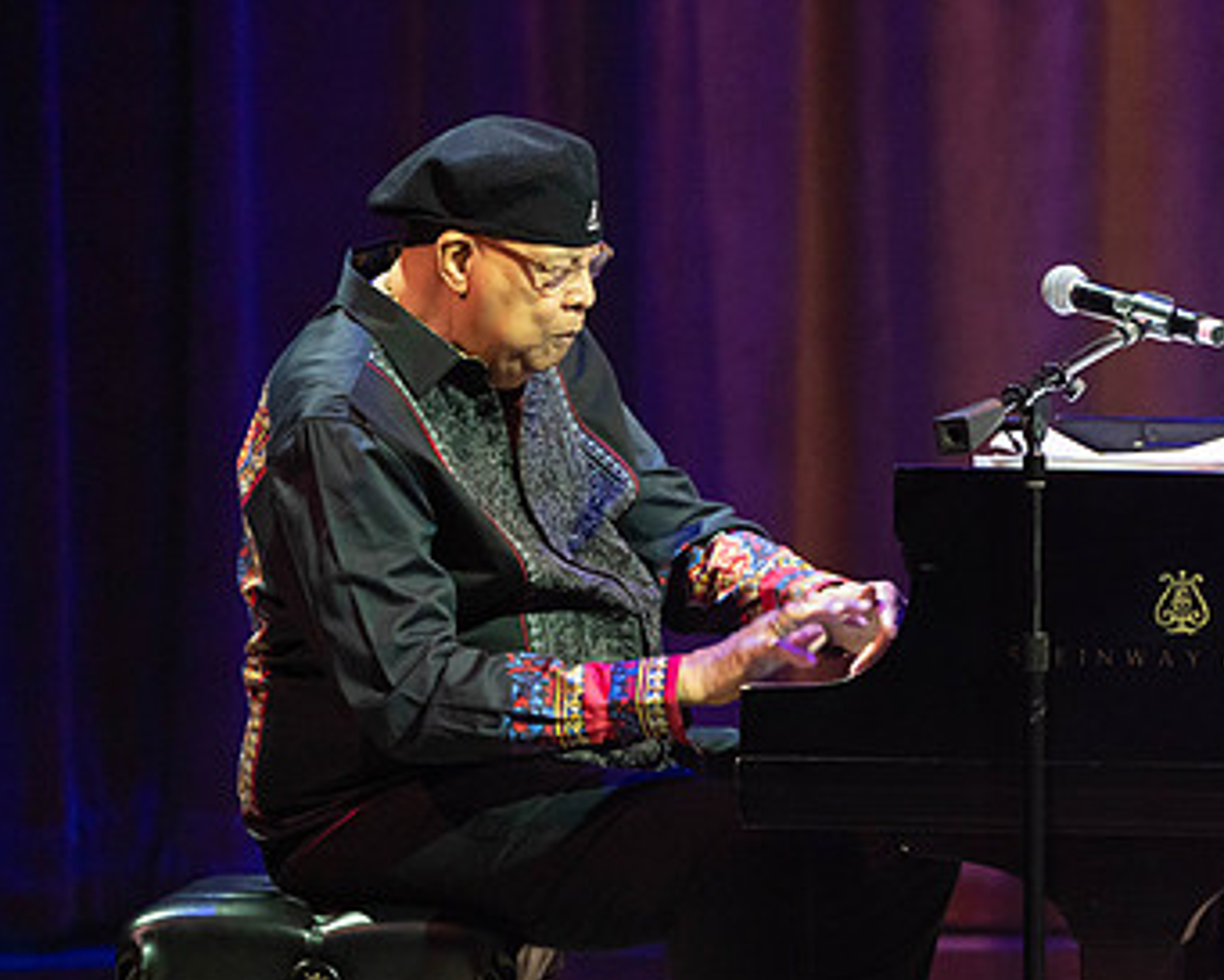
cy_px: 662
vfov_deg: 2.4
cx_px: 998
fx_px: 23155
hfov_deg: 3.0
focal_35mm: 639
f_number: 5.6
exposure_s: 1/250
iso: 3200
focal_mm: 400
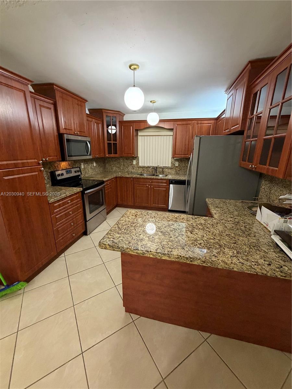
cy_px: 194
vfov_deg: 102.1
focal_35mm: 14
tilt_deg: -14.6
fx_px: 157
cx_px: 146
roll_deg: -0.1
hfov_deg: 85.7
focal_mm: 2.22
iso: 400
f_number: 2.2
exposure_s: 1/60
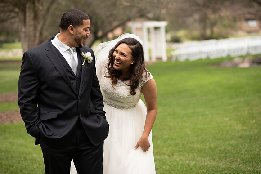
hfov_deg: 23.9
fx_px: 616
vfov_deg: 16.1
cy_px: 87
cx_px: 130
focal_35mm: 85
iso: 125
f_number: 2.2
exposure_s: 1/400
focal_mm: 85
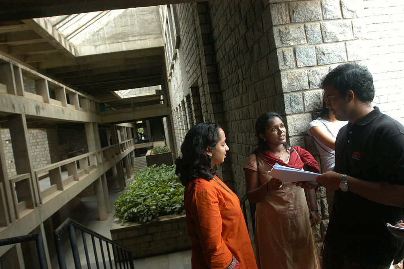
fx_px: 286
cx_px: 202
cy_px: 134
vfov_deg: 50.3
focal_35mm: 26
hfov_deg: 70.5
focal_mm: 17
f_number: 5
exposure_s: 1/25
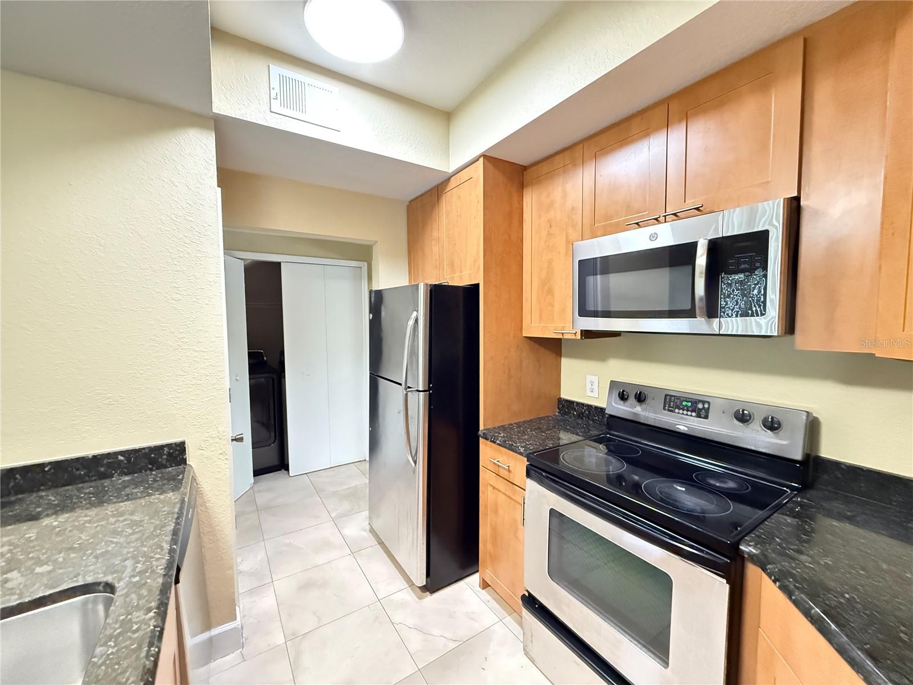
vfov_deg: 85.7
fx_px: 369
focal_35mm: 14
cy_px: 342
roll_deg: +0.0
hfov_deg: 102.1
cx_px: 456
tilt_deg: -3.2
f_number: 2.2
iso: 1250
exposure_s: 1/40
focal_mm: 2.22
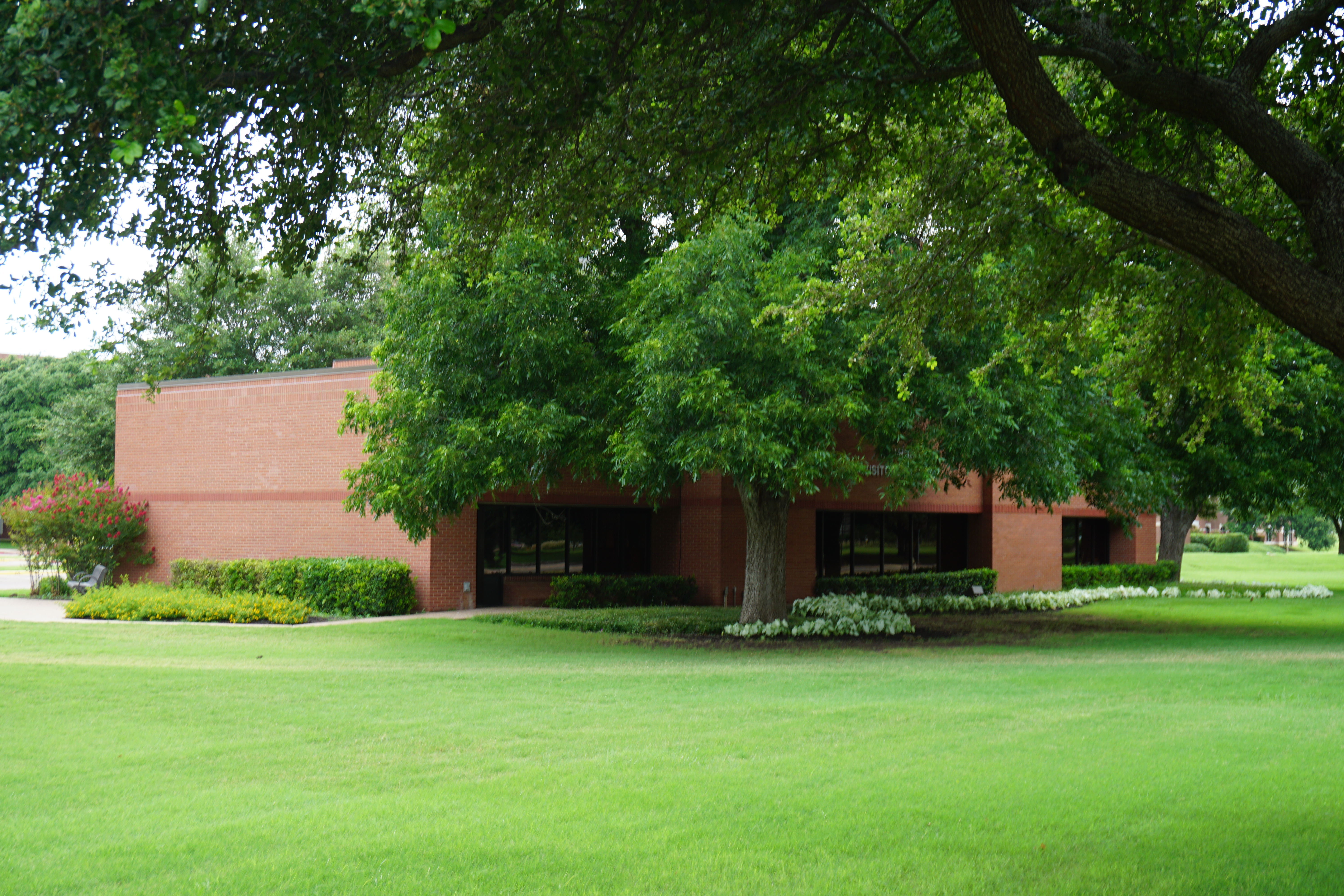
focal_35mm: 52
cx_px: 672
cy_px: 448
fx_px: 1960
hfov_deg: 37.9
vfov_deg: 25.8
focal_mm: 35
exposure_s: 1/80
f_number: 6.3
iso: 100
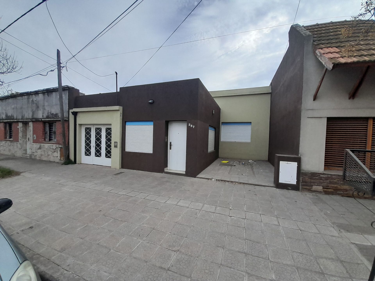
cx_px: 188
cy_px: 140
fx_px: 141
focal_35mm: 13
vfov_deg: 89.9
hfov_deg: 106.2
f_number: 2.2
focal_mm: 1.13
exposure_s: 1/856
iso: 40
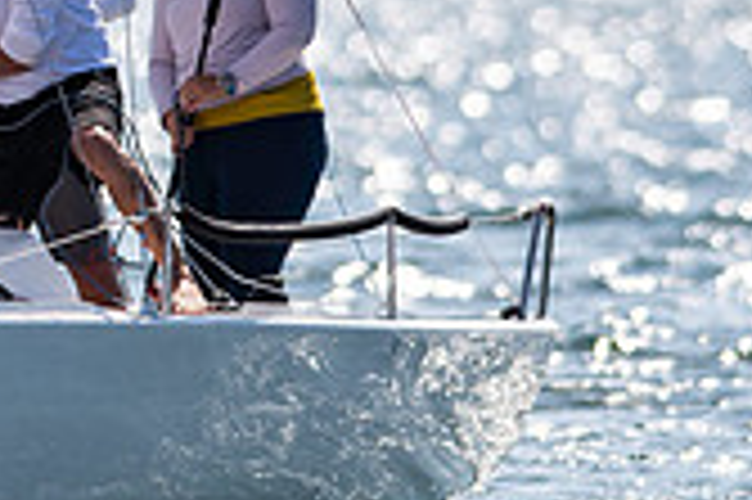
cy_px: -273
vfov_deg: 0.9
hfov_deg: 1.3
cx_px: -446
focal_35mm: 1582
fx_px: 33013
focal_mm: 300
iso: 200
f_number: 5
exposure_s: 1/4000
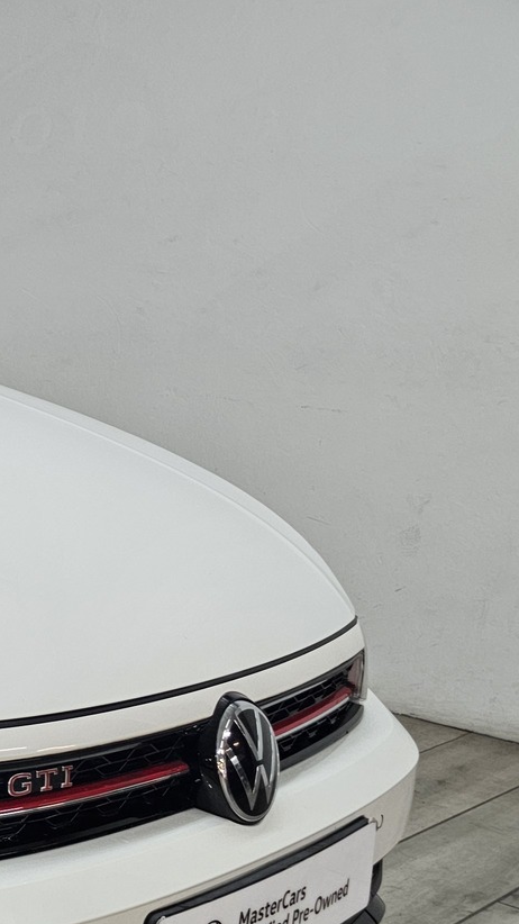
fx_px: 1493
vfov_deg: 34.3
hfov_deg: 15.7
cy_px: 536
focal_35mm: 61
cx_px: -513
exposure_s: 1/100
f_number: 1.7
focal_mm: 6.3
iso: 250
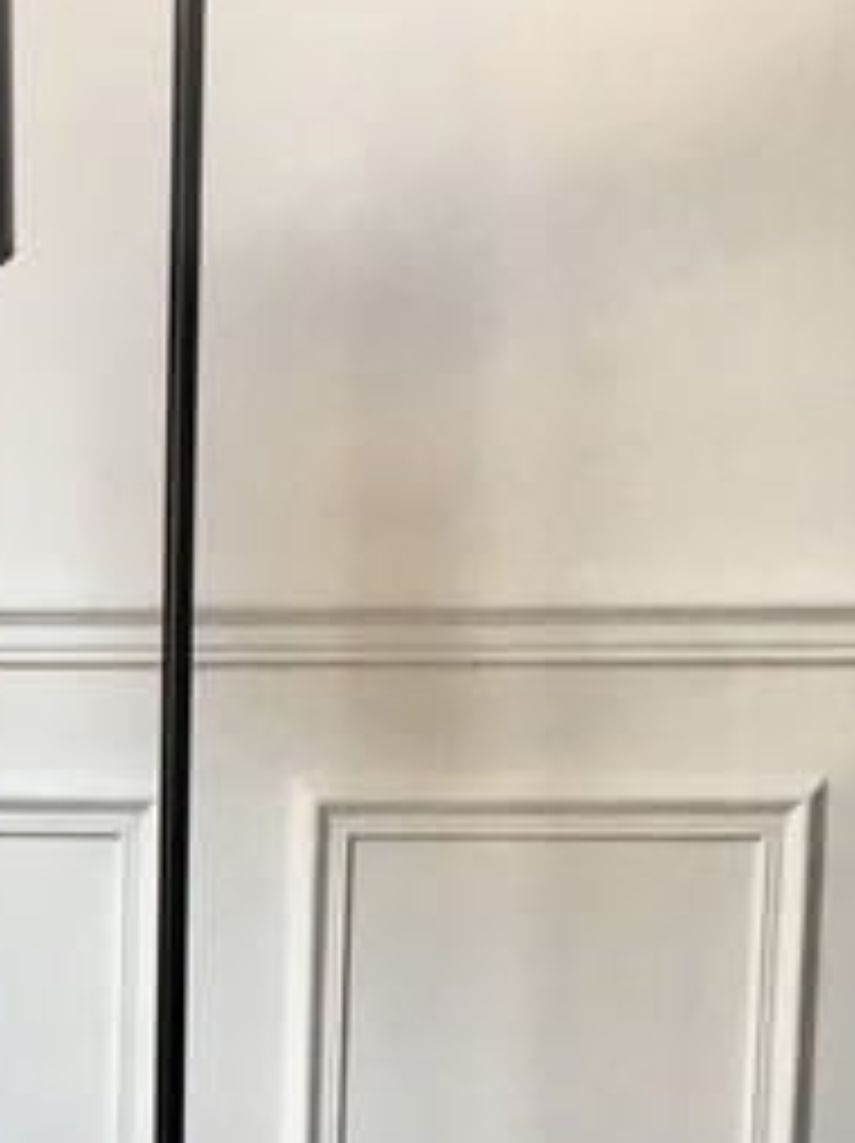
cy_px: 1154
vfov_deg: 23.9
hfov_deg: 17.8
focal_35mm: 78
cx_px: -212
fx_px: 2573
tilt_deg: -6.0
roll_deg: -1.6
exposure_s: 1/33
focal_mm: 4.15
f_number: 2.2
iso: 25
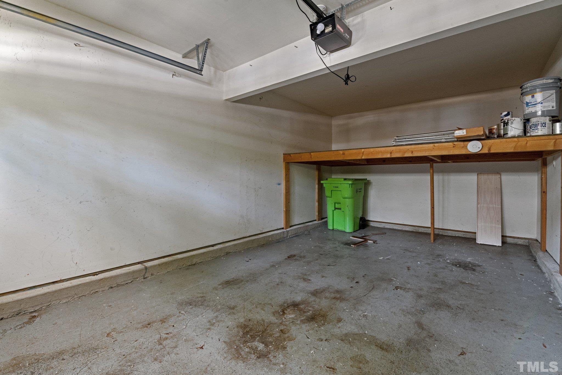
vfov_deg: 77.3
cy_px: 188
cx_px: 281
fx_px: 234
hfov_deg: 100.4
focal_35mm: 15
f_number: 7.1
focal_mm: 15
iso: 400
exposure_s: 1/2
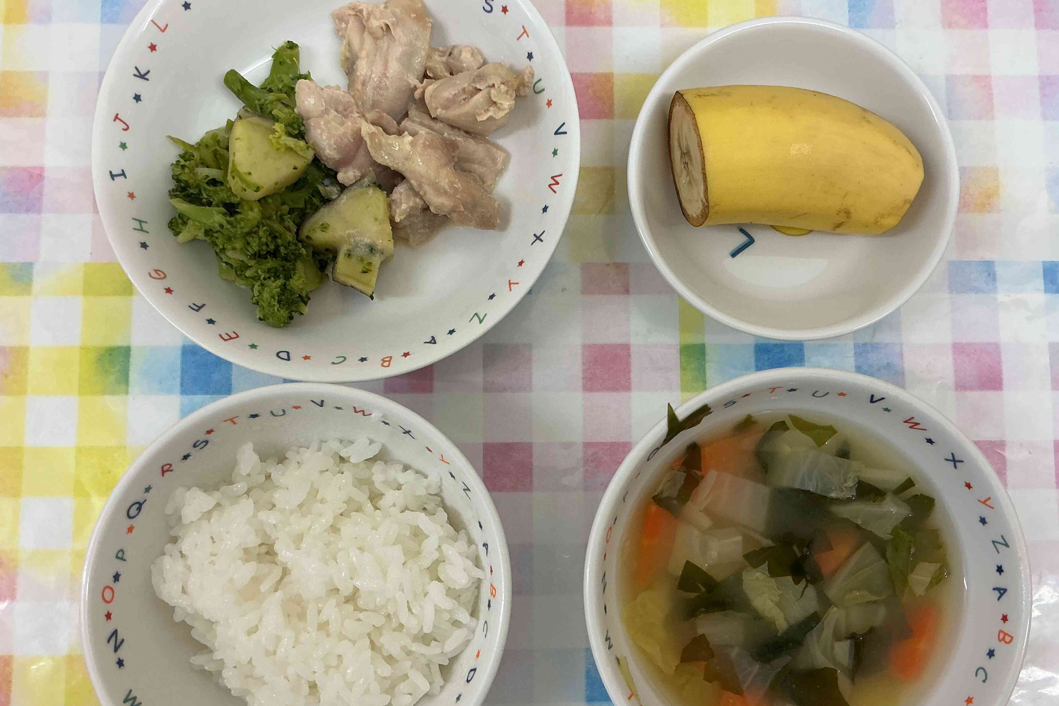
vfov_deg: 42.3
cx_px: 537
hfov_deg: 60.3
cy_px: 379
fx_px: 912
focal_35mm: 31
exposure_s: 1/60
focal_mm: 3
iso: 64
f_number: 1.8
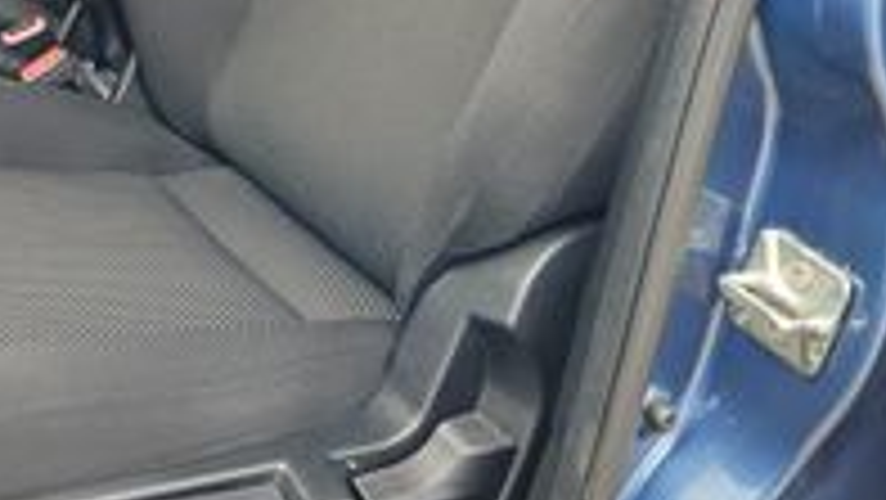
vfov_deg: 18.9
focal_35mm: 60
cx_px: 108
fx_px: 1410
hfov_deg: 33.3
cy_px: -108
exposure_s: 1/125
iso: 25
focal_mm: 5.4
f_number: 1.8
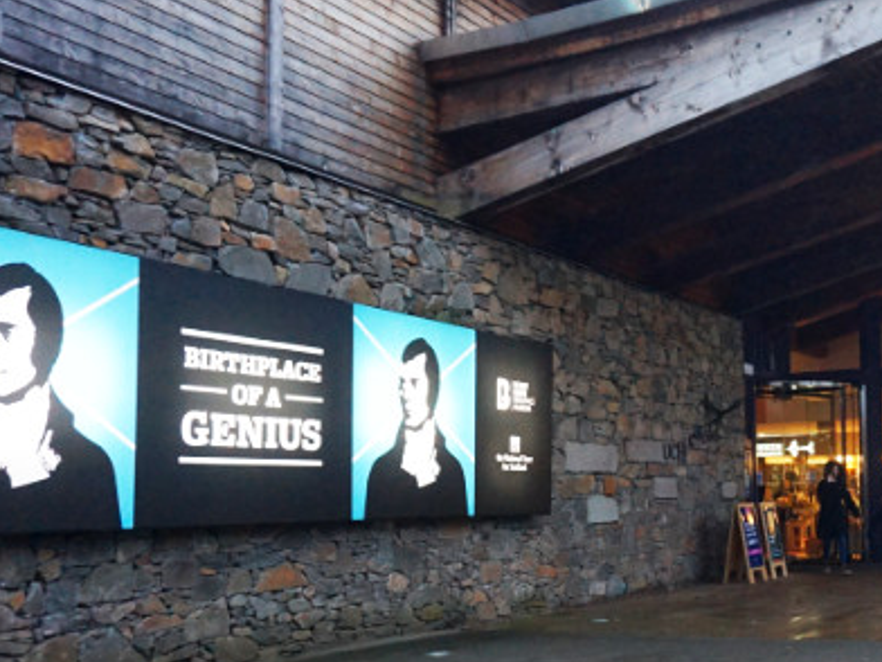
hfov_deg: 37.1
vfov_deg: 30.7
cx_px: 839
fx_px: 1198
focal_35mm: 47
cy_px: 426
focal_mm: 16
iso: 2000
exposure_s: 1/160
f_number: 4
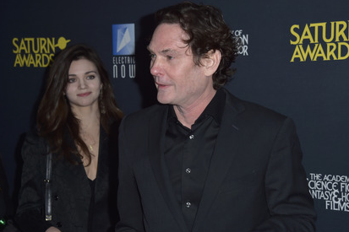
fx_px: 824
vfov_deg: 16.1
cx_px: 178
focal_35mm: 85
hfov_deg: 23.9
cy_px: 118
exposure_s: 1/250
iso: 250
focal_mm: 78
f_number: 6.3
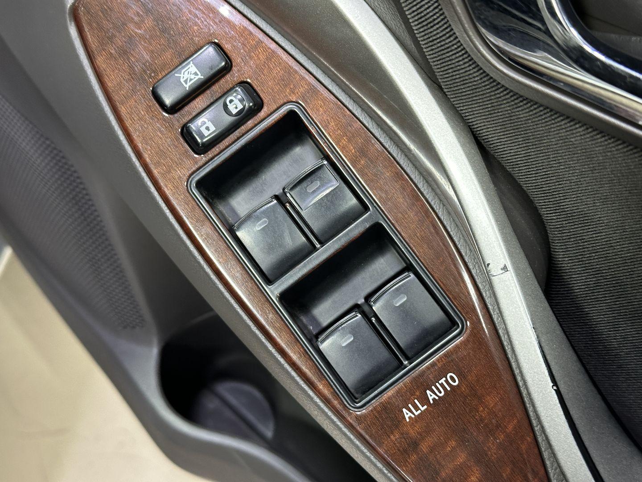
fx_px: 890
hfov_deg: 39.7
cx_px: 321
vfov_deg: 30.3
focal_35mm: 48
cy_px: 241
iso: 250
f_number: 1.78
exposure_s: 1/33
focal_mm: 6.86
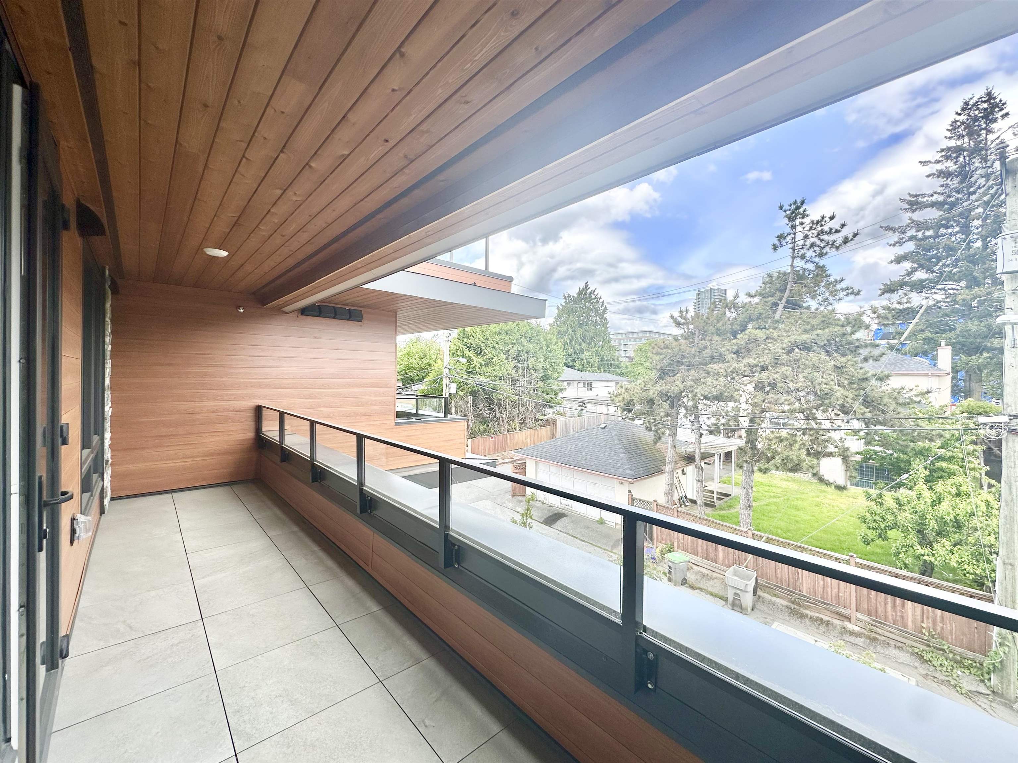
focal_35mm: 14
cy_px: 382
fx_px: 412
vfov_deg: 85.7
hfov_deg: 102.1
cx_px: 509
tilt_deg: +0.2
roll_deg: -1.5
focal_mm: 2.22
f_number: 2.2
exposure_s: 1/523
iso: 40
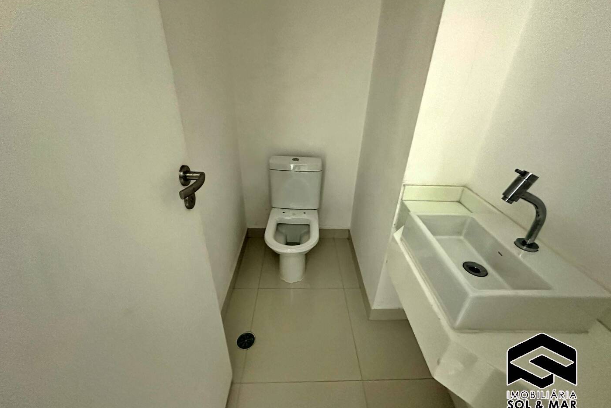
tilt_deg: -28.4
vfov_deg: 77.3
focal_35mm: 15
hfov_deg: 100.4
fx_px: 255
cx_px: 310
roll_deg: -2.8
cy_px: 205
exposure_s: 1/60
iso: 800
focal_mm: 2.22
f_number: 2.2
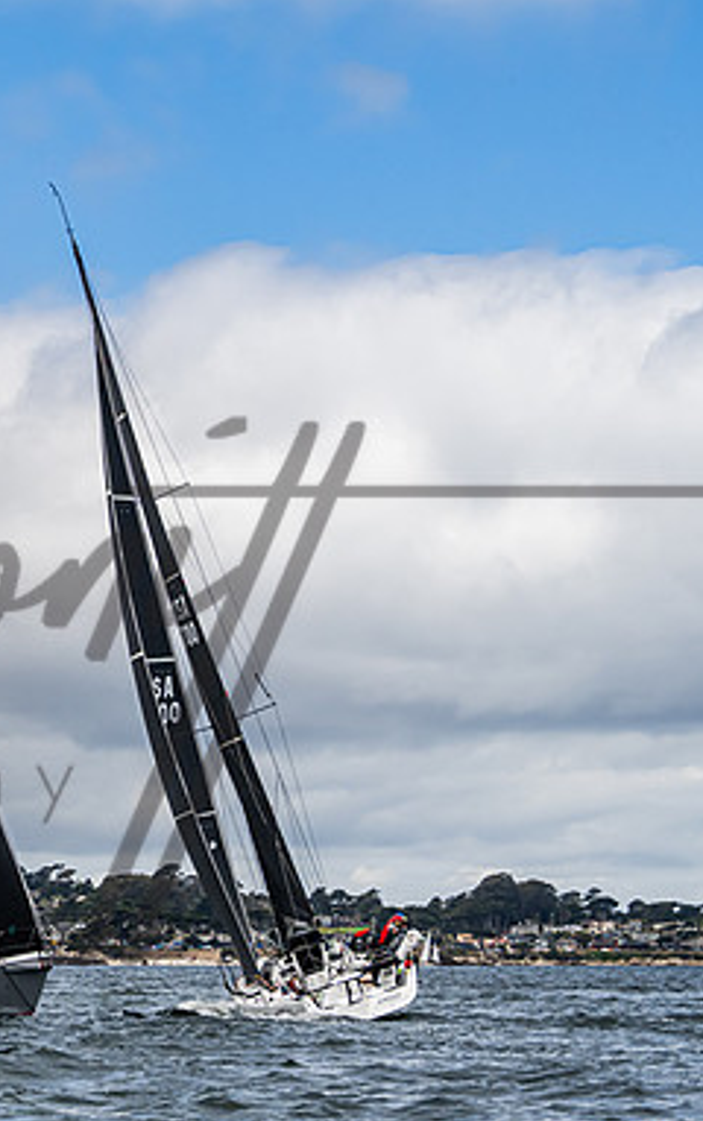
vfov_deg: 16.7
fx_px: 3825
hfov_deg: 10.4
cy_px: 696
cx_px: -47
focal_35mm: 125
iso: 500
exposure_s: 1/2500
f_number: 7.1
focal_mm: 62
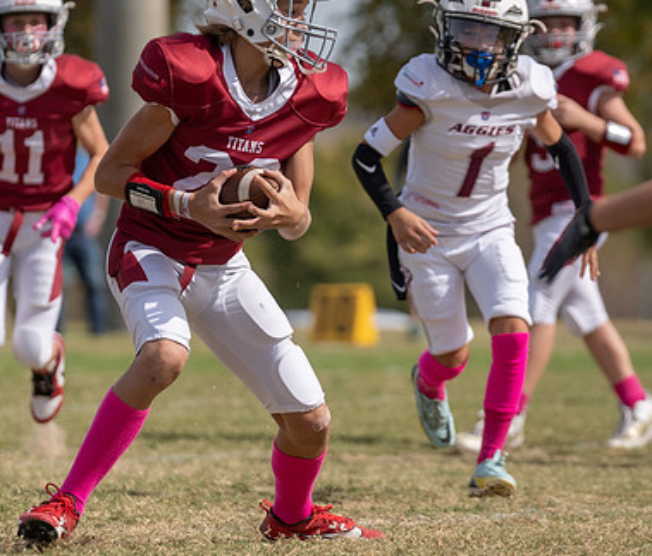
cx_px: 339
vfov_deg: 3.1
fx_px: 10374
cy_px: 223
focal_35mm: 524
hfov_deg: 3.6
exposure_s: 1/2000
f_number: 3.5
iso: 100
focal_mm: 200
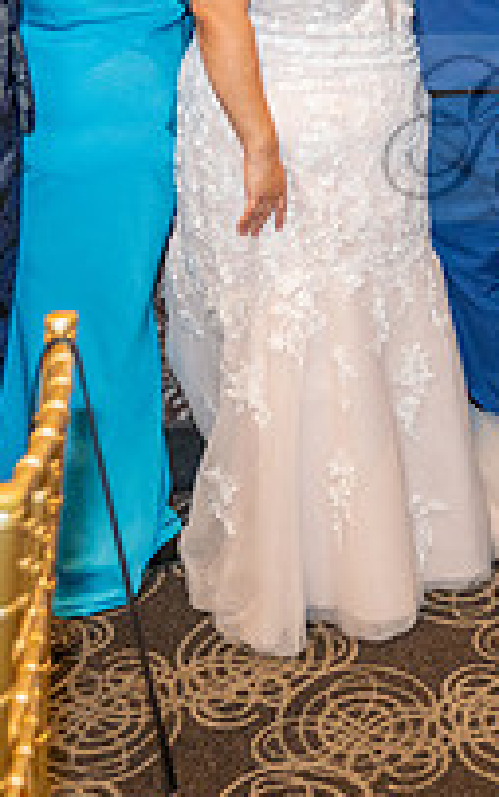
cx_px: 692
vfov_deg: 28.6
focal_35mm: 70
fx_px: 1522
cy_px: 128
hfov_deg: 17.2
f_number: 2.8
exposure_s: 1/125
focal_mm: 24
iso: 1000
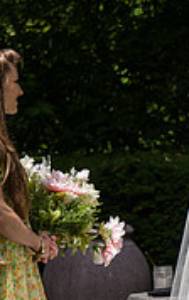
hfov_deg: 5.6
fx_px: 1903
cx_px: 297
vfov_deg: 9.0
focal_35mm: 232
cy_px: 102
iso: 100
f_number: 4
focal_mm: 70
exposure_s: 1/400
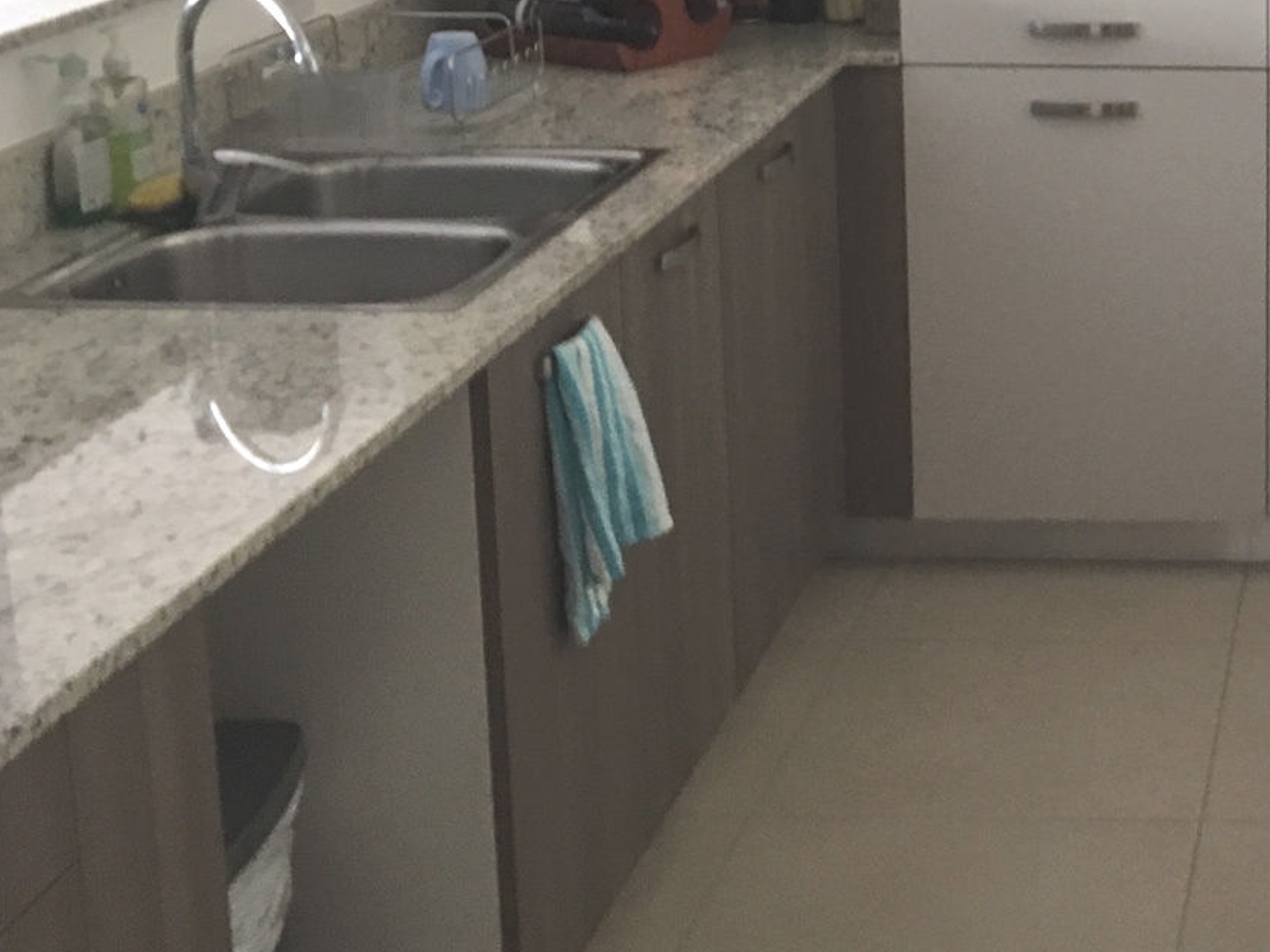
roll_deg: -0.6
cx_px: 1430
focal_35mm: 70
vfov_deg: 20.7
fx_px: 2568
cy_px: 141
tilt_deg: -12.7
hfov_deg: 25.5
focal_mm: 4.15
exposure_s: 1/30
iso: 80
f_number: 2.2
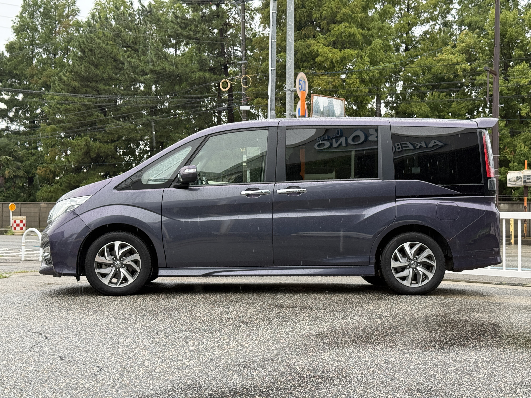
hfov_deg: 39.7
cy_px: 199
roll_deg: -0.2
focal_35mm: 48
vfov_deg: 30.3
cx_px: 266
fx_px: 736
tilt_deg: +1.3
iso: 64
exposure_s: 1/305
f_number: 1.78
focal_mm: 6.76
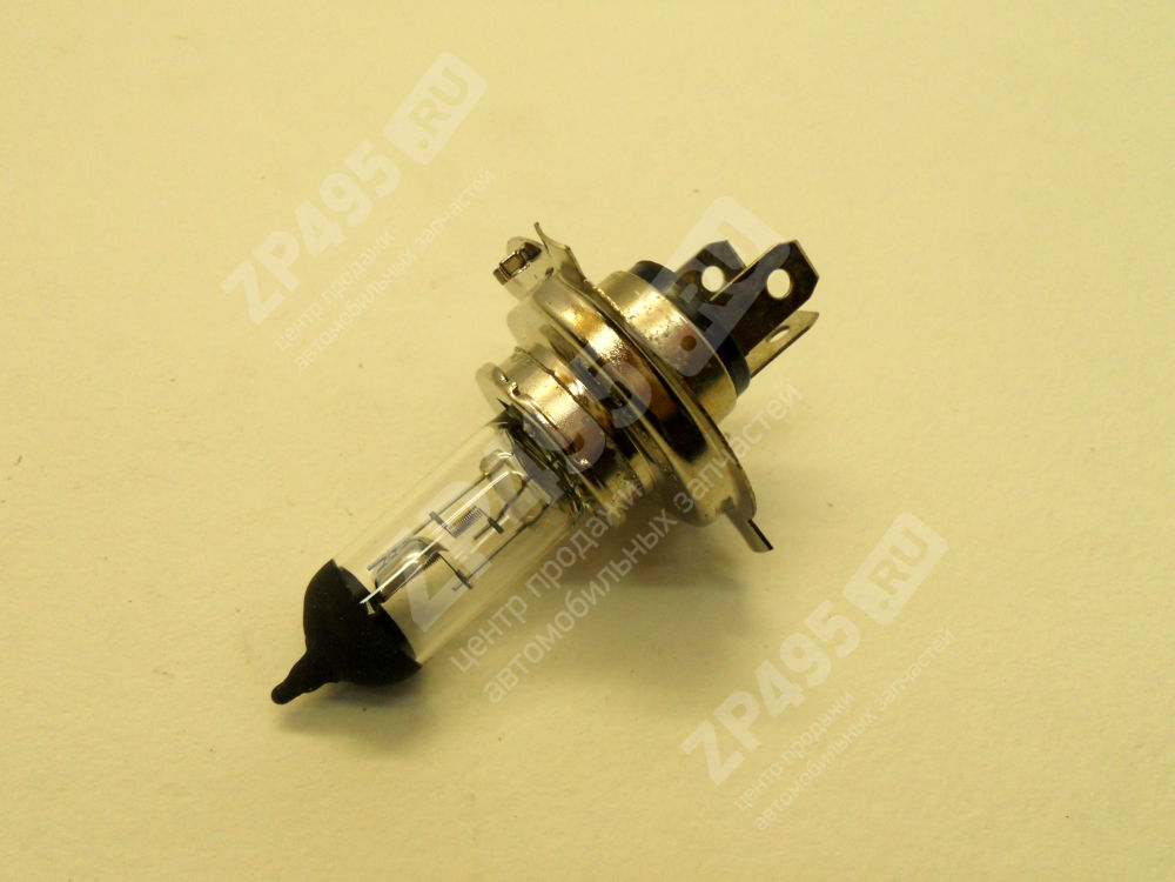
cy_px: 441
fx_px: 1086
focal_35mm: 32
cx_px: 588
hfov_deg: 56.8
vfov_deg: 44.2
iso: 320
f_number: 3.5
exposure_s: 1/125
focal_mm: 5.8
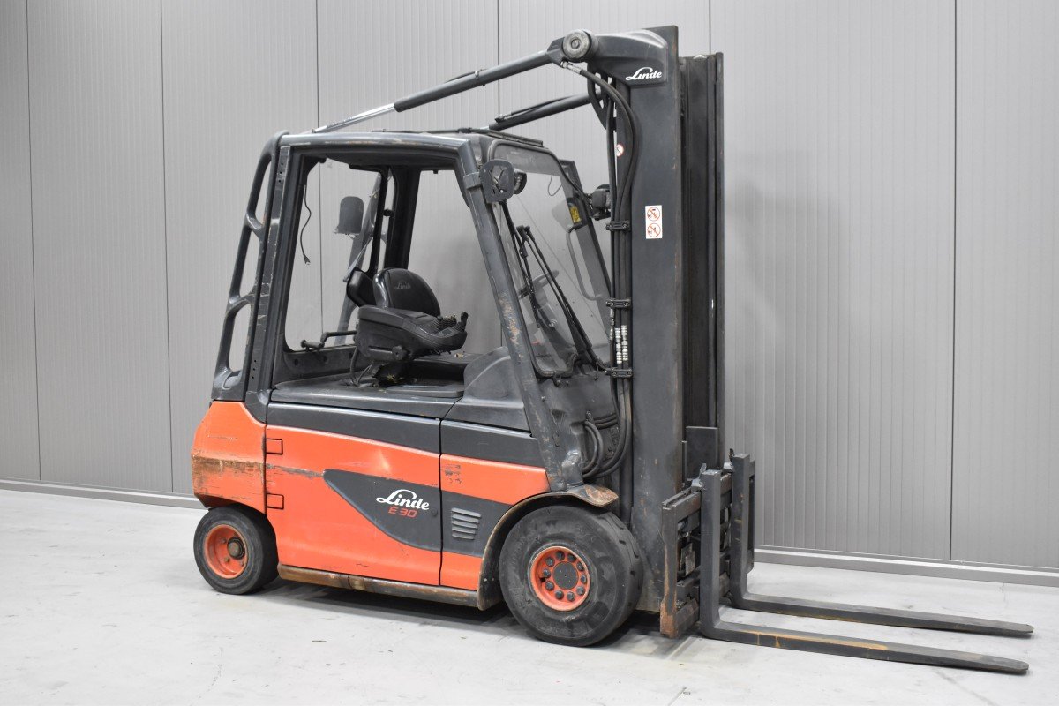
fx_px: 1147
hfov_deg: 49.6
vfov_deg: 34.2
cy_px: 353
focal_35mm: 39
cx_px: 530
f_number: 5
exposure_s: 1/30
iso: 1600
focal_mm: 26
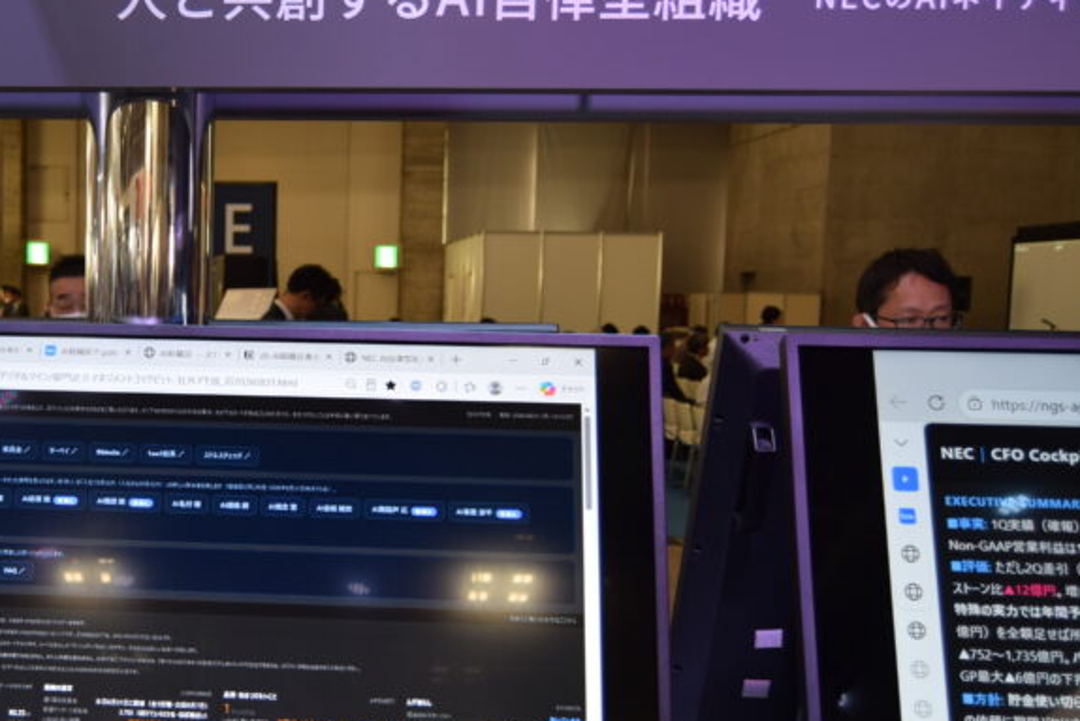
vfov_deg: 28.6
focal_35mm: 47
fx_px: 1410
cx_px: 179
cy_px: 425
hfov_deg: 39.8
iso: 200
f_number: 4
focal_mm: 18
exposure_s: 1/60
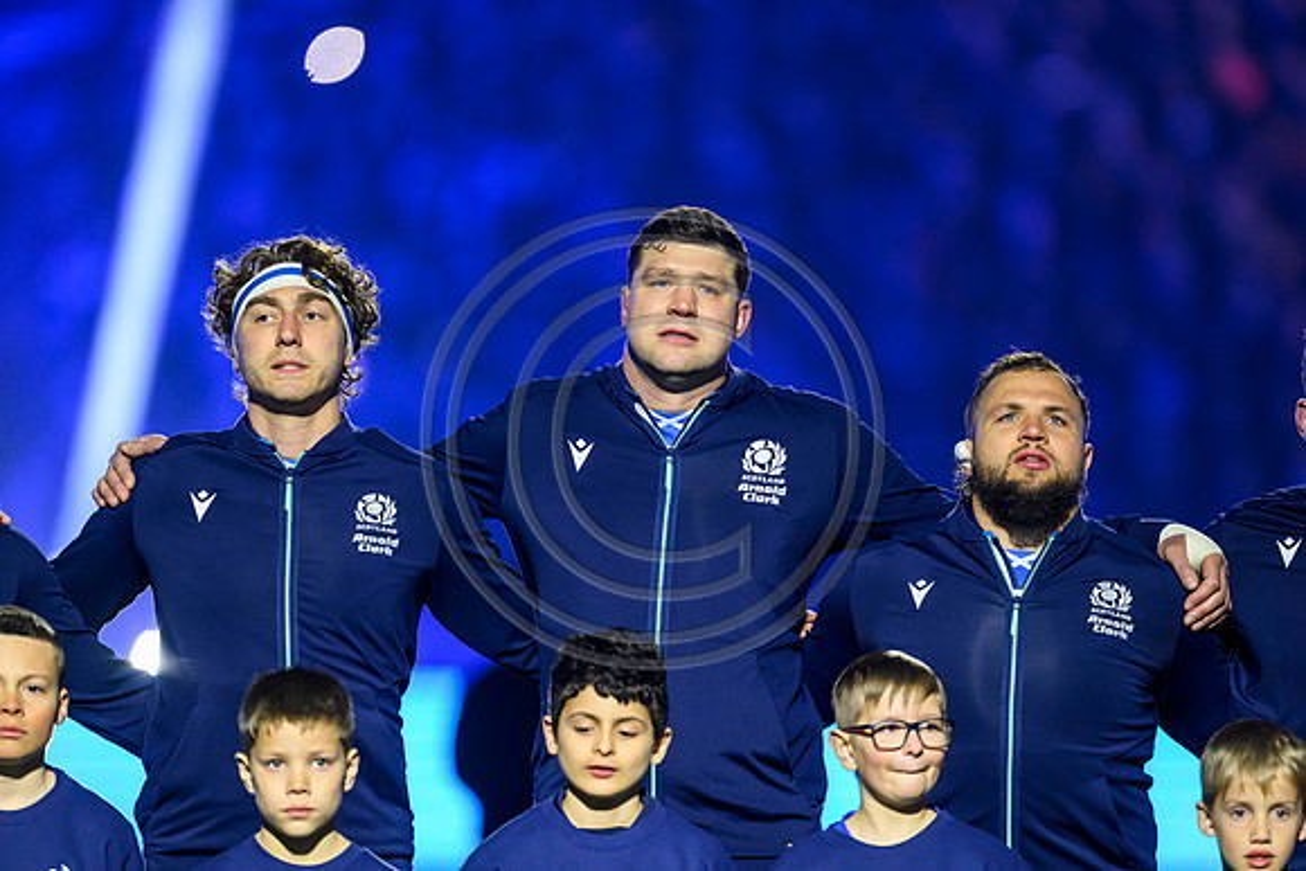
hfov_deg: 5.2
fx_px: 14514
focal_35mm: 400
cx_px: 653
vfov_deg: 3.4
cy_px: 436
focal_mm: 400
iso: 4000
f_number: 2.8
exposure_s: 1/640
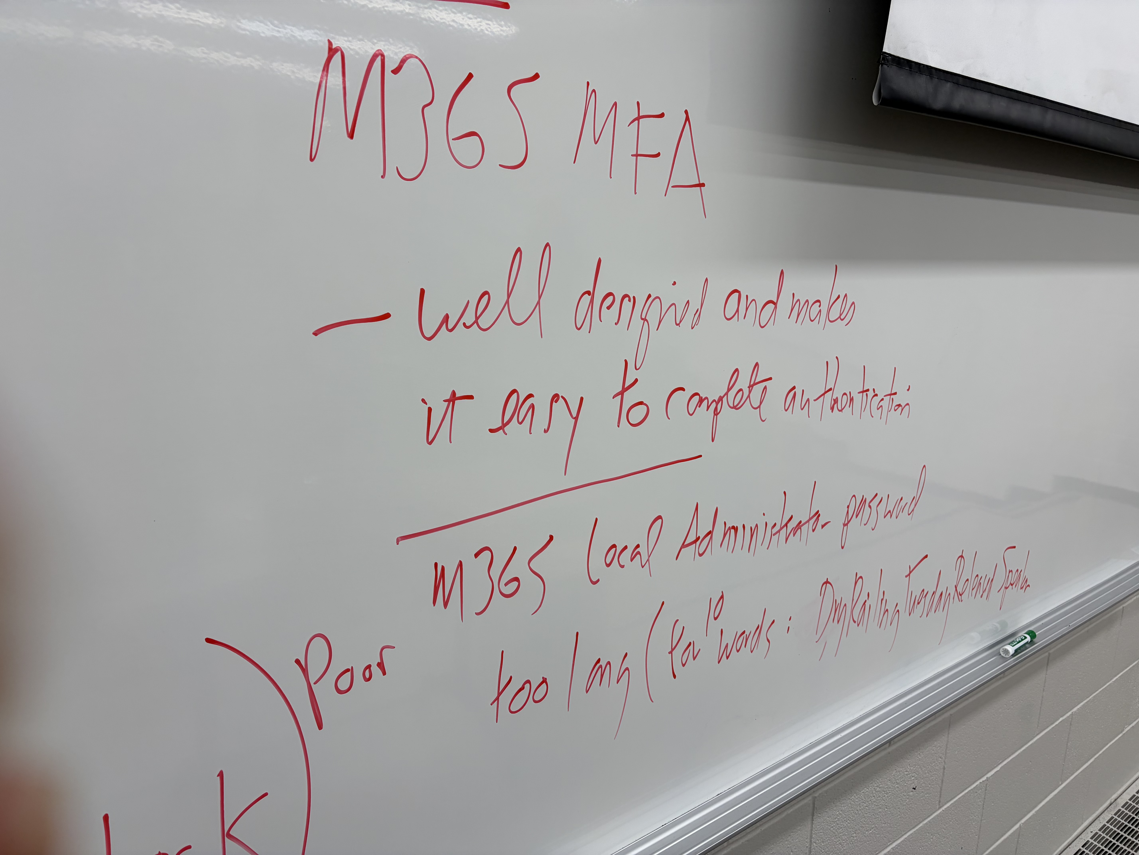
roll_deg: -1.3
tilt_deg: -11.9
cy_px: 428
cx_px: 570
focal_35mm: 26
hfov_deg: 67.3
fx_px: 856
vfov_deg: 53.1
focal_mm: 5.96
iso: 40
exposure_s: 1/120
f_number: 1.6
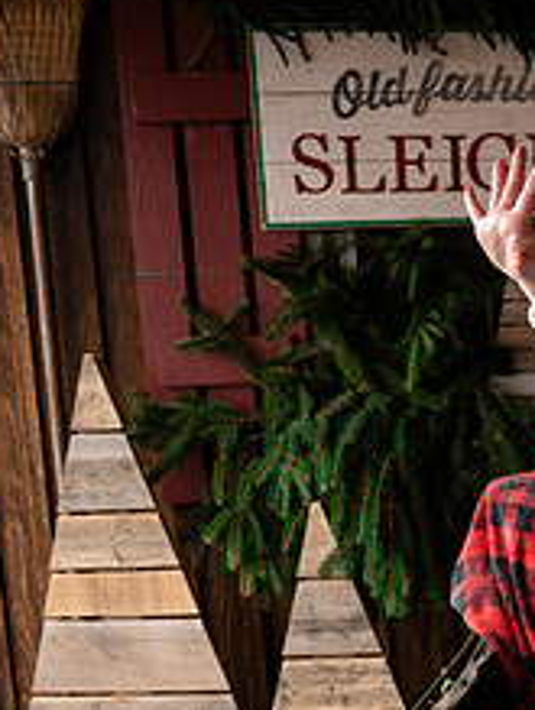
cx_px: 687
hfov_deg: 21.8
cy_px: 527
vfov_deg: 31.1
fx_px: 1253
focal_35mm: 61
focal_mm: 24
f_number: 3.2
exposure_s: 1/250
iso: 400
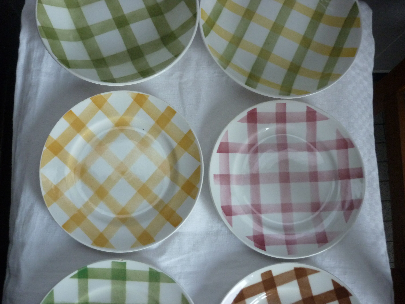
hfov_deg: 55.4
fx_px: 386
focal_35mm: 33
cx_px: 202
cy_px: 152
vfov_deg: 42.9
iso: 320
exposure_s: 1/30
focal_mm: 5.5
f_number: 2.8
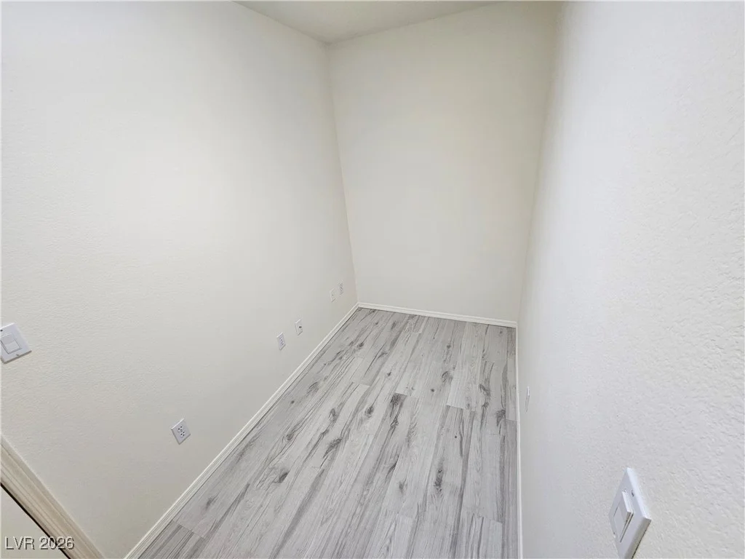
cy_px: 280
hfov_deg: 106.2
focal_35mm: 13
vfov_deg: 89.9
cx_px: 372
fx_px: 280
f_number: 2.2
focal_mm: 2.2
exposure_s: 1/60
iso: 100
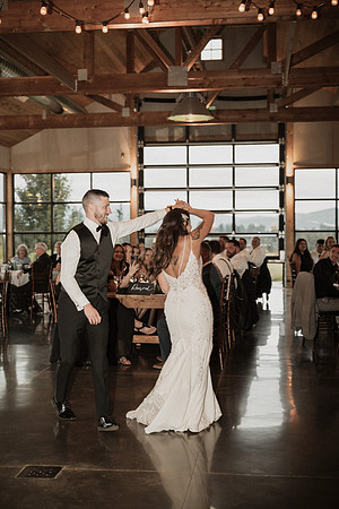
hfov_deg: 27.0
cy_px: 254
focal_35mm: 50
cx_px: 170
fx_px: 706
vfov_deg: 39.6
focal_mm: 50
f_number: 2.8
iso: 500
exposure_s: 1/100
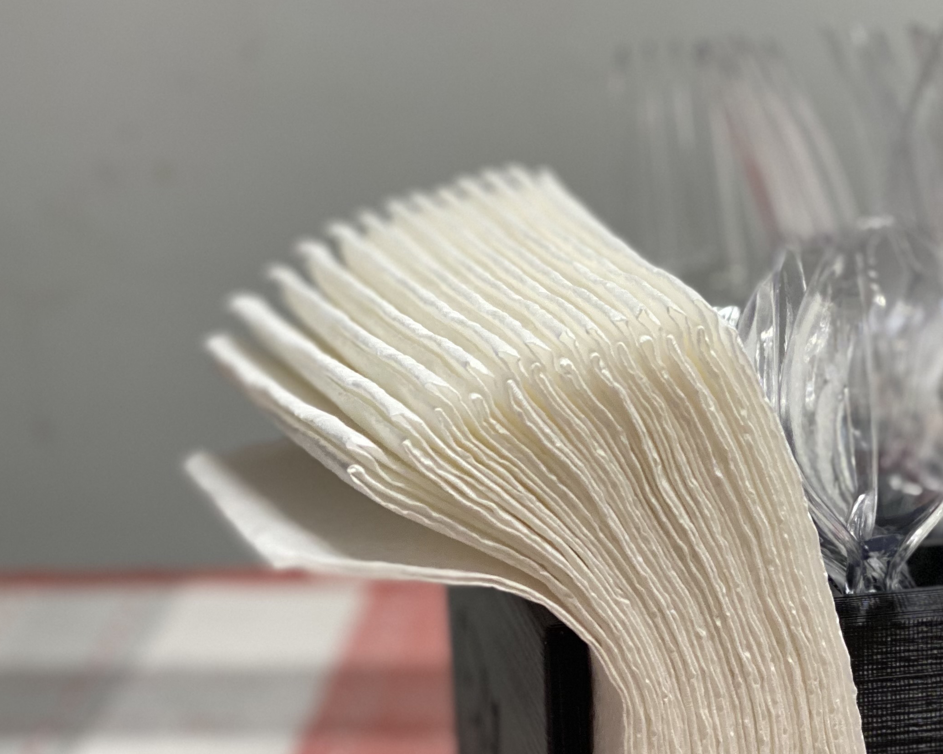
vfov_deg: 15.5
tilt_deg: -19.2
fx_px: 2763
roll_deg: +0.5
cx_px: 872
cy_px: 600
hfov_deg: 19.0
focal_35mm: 99
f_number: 2
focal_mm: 6
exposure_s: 1/120
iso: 200
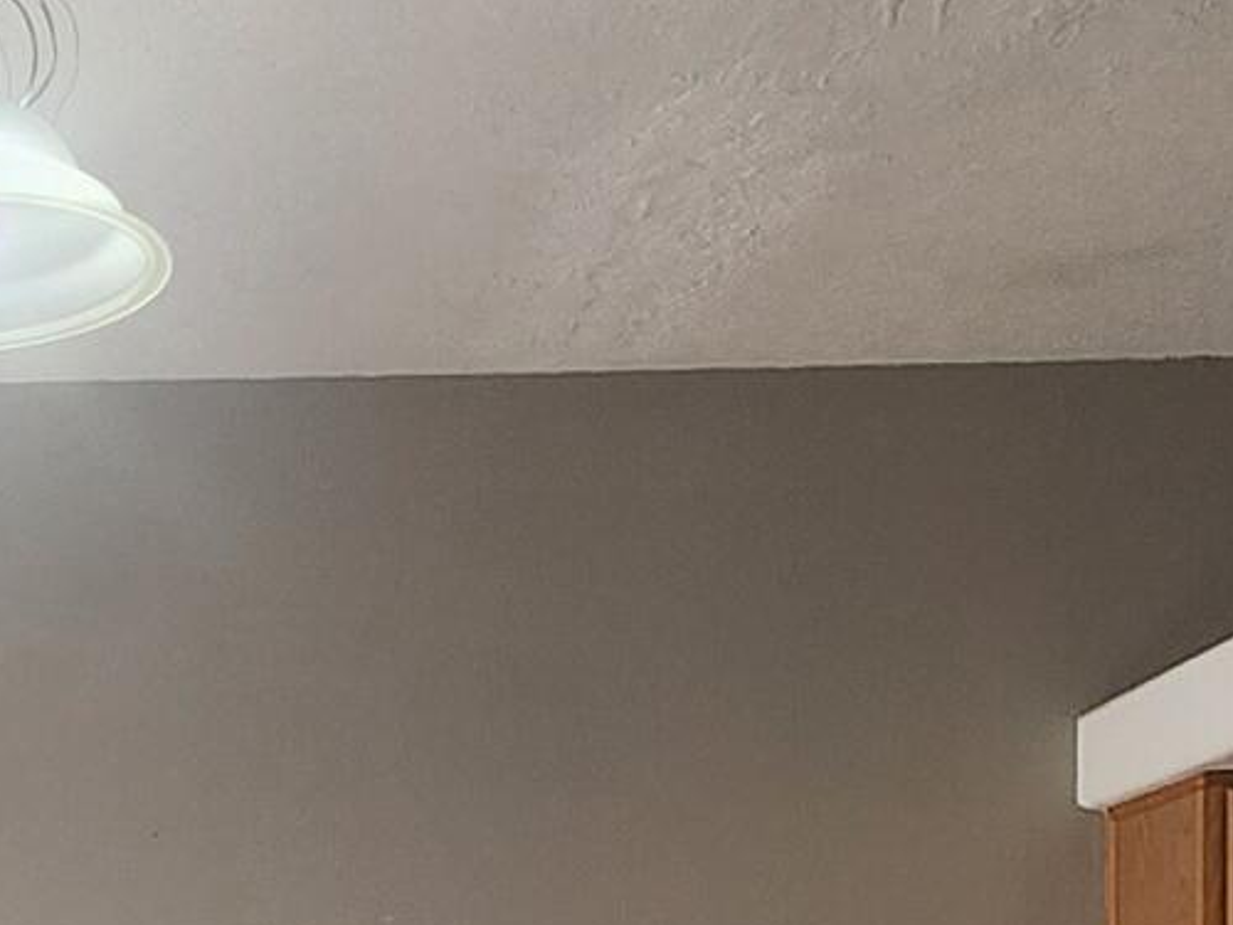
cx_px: -187
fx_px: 2778
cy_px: 1288
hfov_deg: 23.2
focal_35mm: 78
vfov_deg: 17.4
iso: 64
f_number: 2.2
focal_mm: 1.74
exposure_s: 1/120
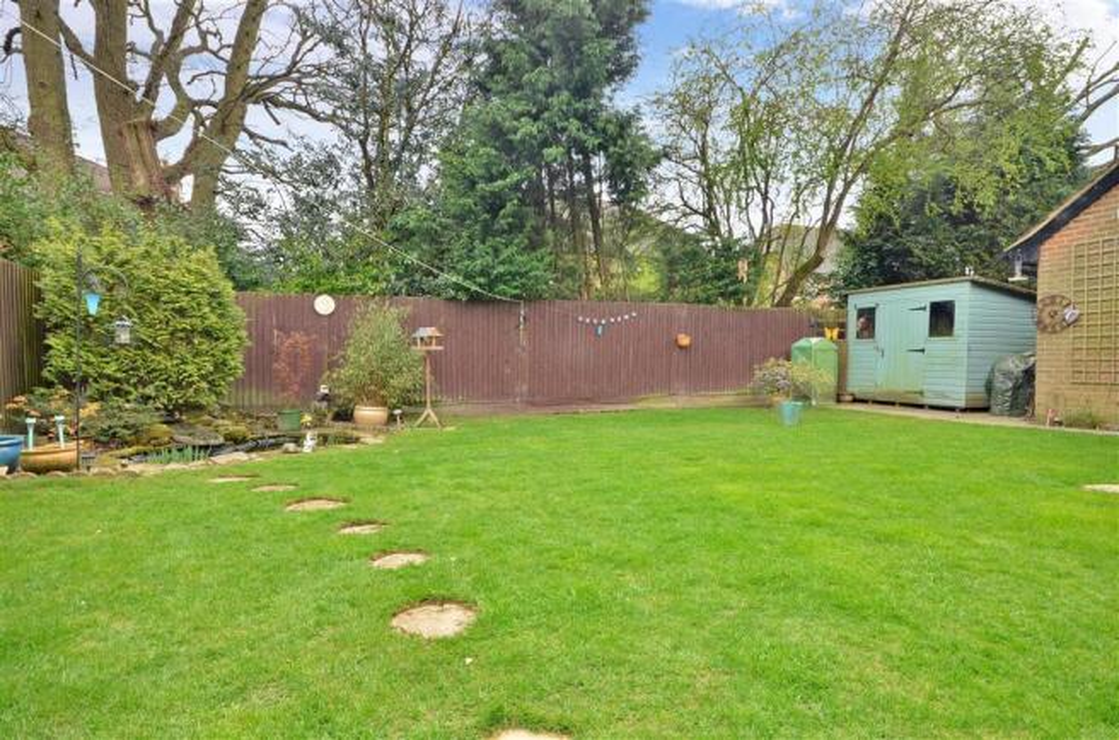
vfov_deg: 62.9
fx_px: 605
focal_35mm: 20
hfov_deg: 85.6
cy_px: 370
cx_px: 560
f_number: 9
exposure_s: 1/50
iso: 400
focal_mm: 13
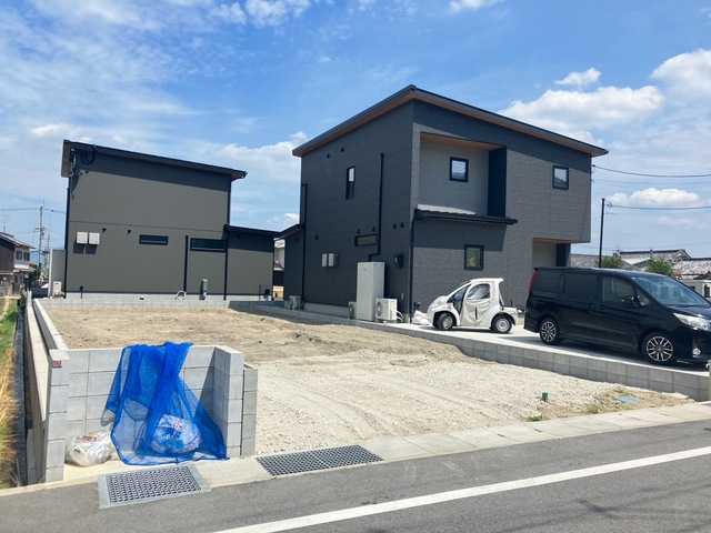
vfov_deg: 49.7
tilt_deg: +2.6
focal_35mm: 28
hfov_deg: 63.4
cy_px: 266
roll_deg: -2.3
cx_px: 356
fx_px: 575
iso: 32
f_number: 1.8
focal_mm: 3.99
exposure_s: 1/2703
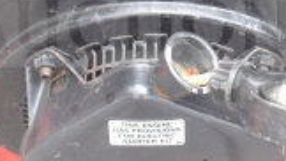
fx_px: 1387
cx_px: 147
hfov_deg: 11.8
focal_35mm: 183
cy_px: -73
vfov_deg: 6.5
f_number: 5
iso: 200
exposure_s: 1/100
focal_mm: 31
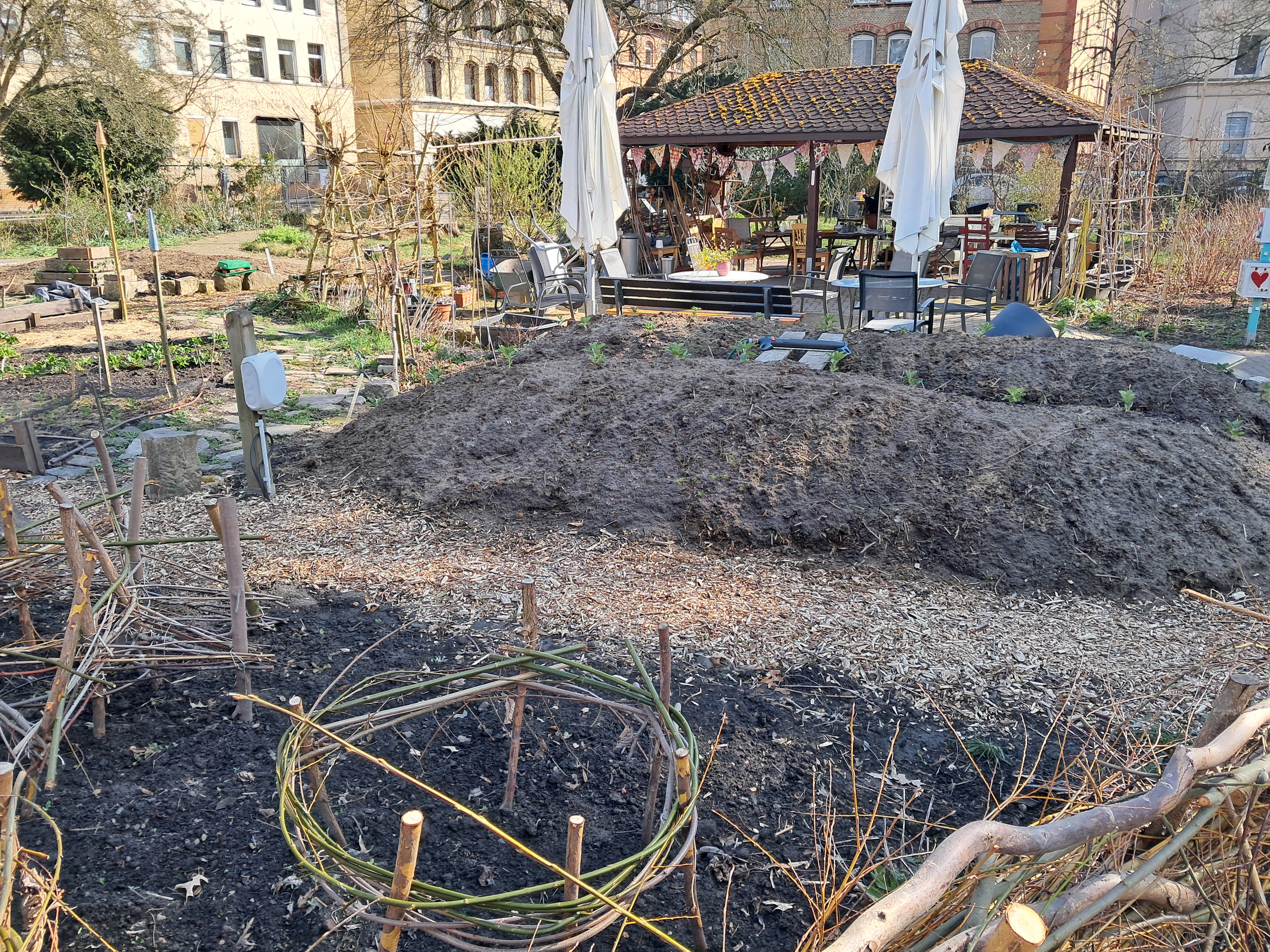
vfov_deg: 51.4
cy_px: 476
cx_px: 635
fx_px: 991
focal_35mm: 27
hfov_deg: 65.3
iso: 50
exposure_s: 1/199
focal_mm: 4
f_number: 1.8
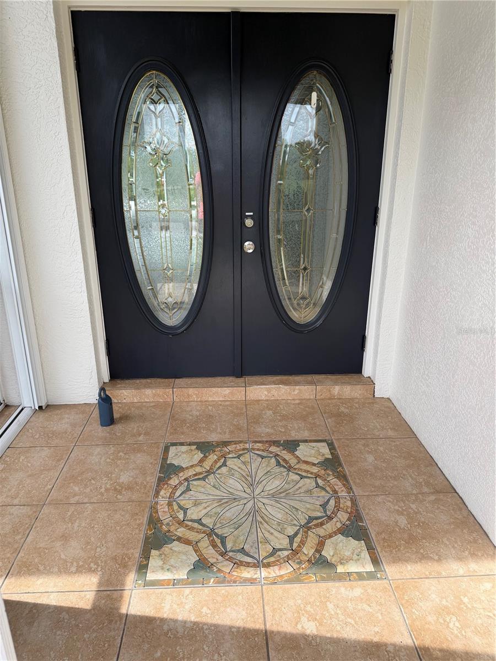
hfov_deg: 56.8
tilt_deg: -19.7
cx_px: 248
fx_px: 459
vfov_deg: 71.6
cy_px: 330
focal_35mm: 24
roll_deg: +0.0
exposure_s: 1/689
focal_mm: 6.76
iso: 80
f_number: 1.78
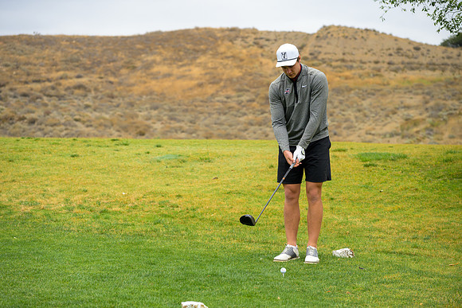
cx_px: 231
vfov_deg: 15.7
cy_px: 154
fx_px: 1117
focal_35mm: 87
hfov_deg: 23.4
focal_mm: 87
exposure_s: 1/2500
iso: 800
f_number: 4
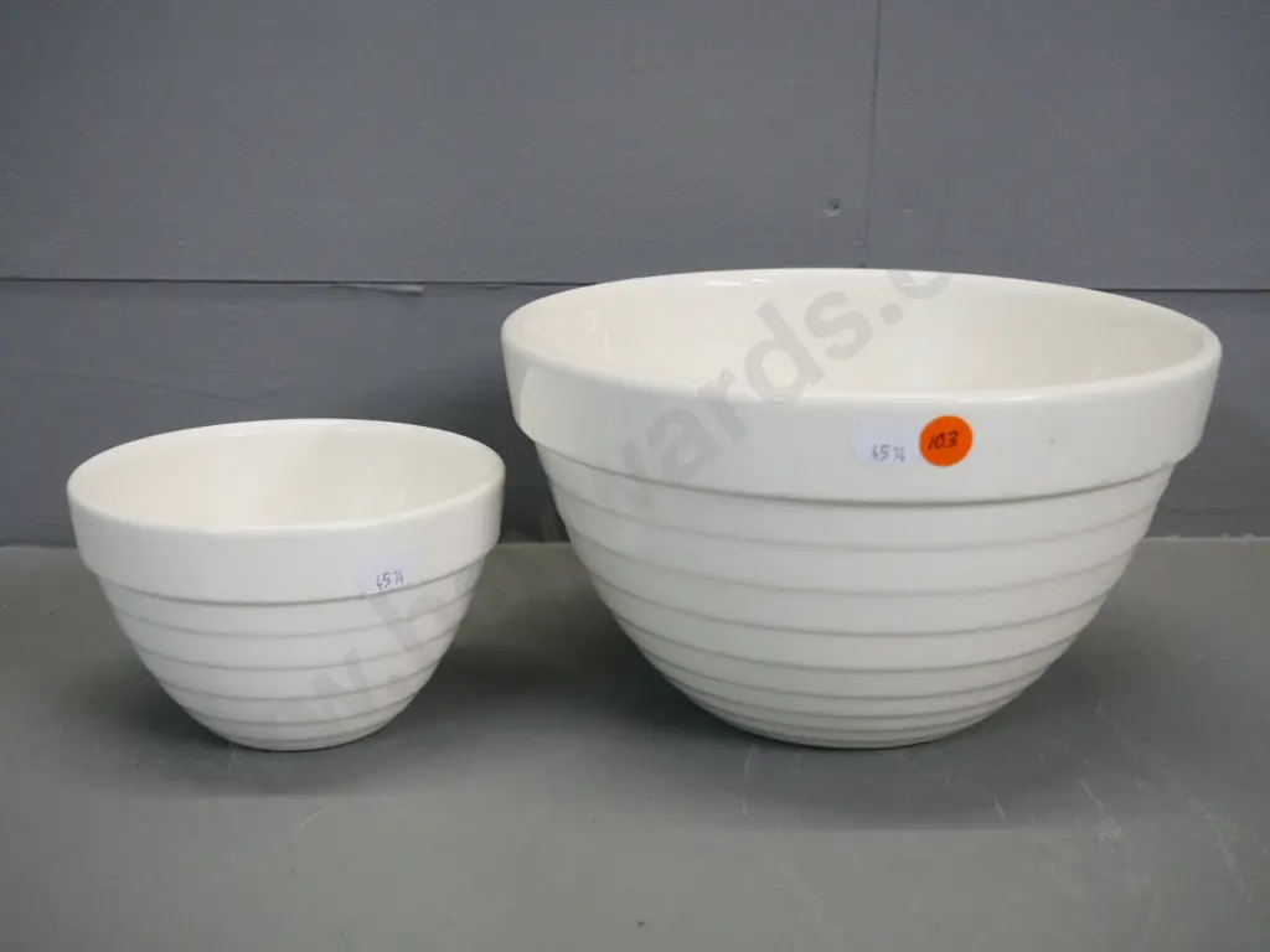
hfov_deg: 38.2
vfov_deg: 29.1
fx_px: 1834
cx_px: 635
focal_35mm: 50
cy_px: 476
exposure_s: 1/160
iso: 3200
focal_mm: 25
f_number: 5
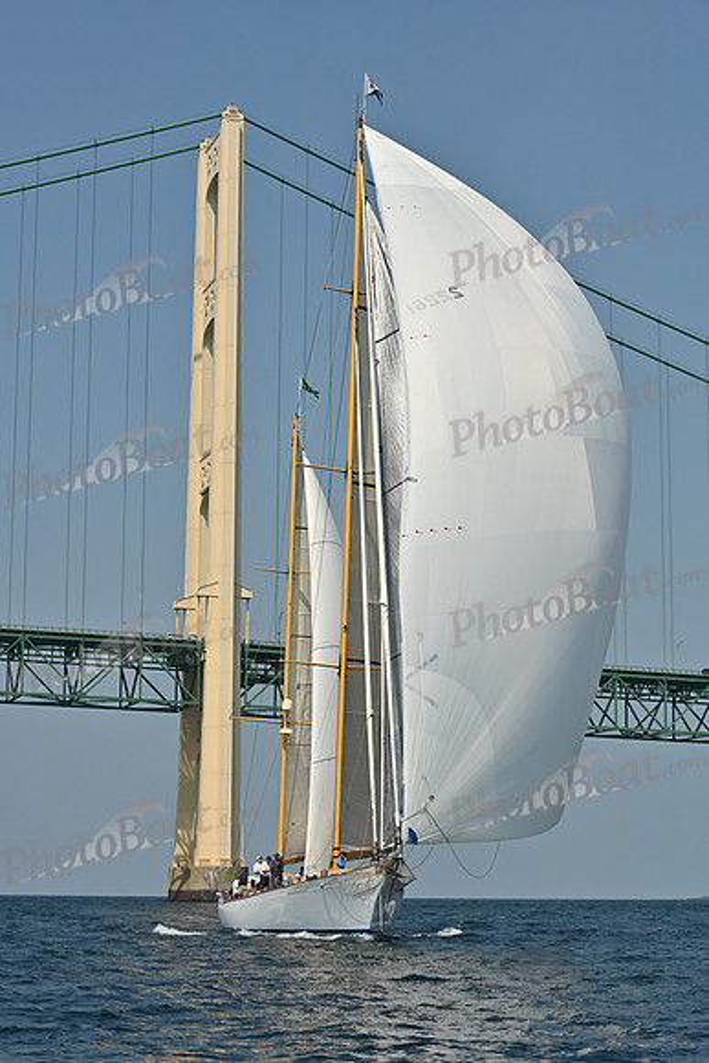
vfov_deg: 28.8
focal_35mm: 70
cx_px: 354
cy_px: 532
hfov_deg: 19.5
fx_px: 2067
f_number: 11
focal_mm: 70
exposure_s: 1/1250
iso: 320
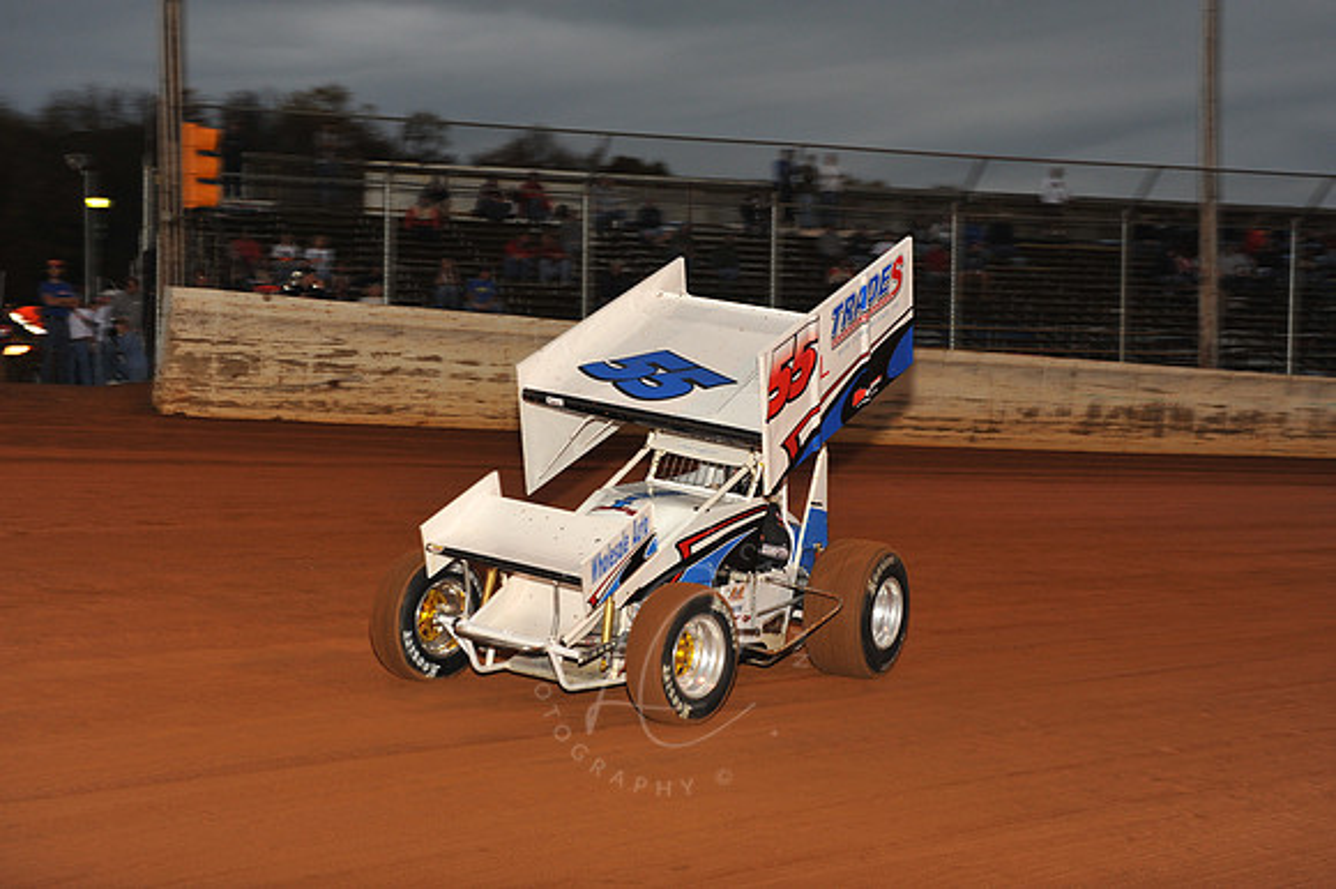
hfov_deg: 33.4
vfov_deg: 22.6
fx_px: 2225
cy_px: 444
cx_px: 668
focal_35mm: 60
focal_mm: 60
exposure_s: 1/320
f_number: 7.1
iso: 800
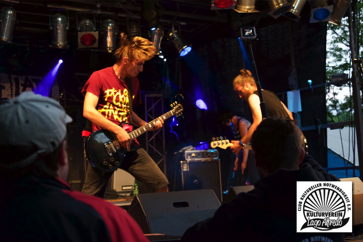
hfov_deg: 36.2
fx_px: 555
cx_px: 182
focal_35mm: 55
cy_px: 121
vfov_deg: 24.6
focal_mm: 55
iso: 4000
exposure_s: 1/200
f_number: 4.5
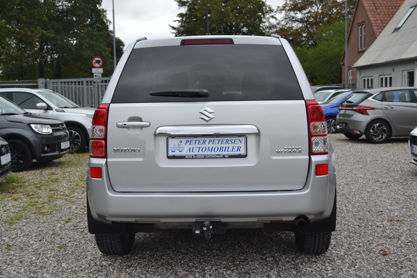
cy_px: 139
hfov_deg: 43.6
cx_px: 208
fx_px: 521
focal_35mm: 45
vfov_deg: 29.9
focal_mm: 30
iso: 140
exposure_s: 1/125
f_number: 5.6
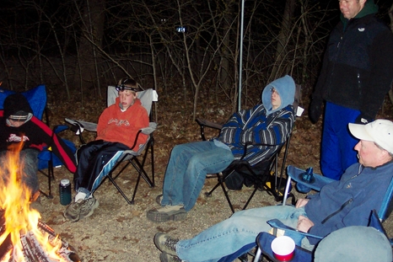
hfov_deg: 44.4
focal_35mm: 44
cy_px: 131
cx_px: 225
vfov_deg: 30.5
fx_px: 480
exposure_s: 1/30
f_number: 2.8
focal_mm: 8
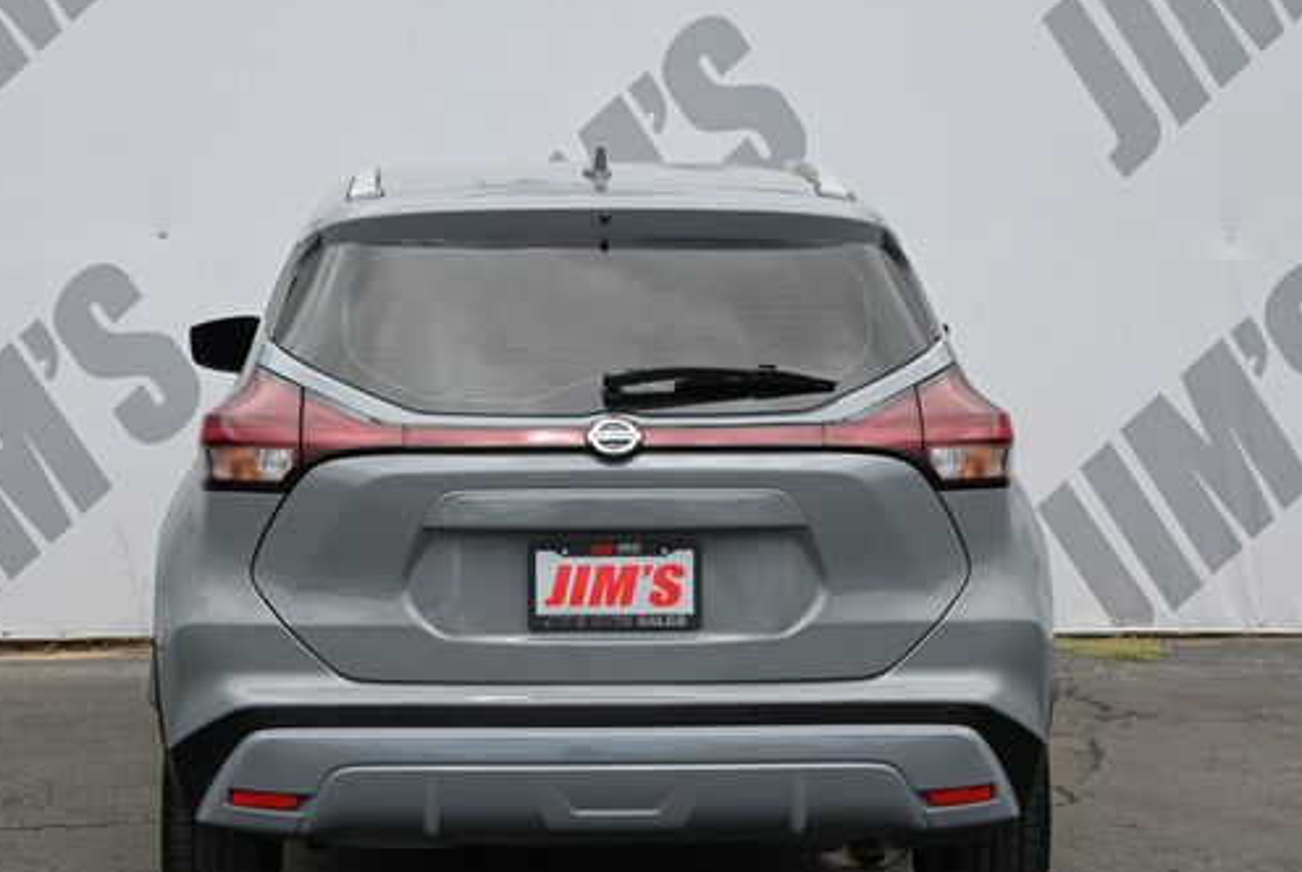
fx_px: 3223
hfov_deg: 22.8
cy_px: 507
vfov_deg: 15.4
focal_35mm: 89
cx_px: 612
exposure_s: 1/250
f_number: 6
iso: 180
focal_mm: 46
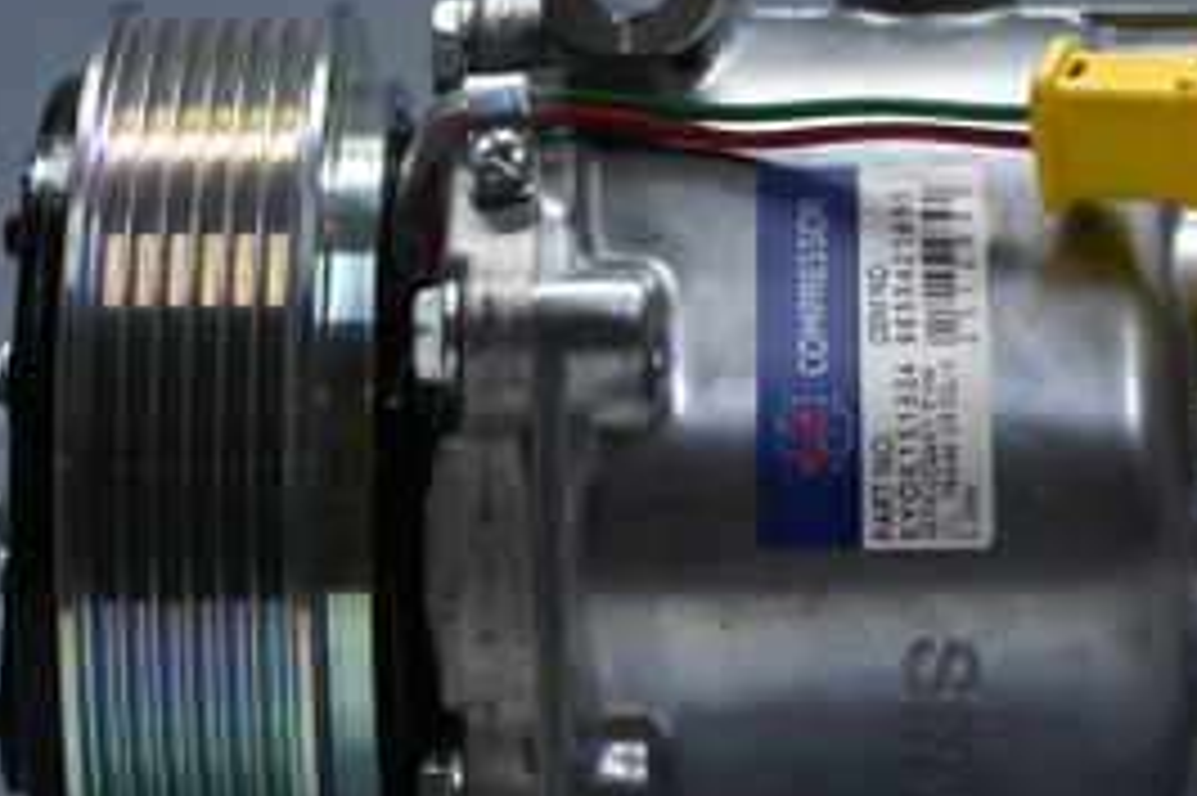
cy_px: 414
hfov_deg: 13.7
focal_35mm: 149
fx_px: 4951
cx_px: 1026
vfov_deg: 9.2
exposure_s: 1/80
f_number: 6
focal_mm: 44
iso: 900
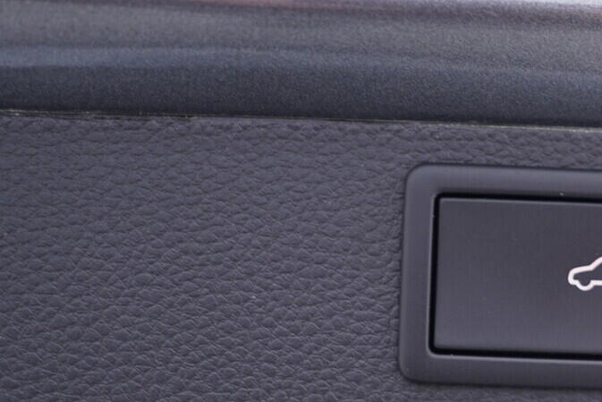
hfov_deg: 25.1
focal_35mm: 77
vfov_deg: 17.7
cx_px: 601
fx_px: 1288
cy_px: 268
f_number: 2.8
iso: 250
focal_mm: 24
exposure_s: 1/40
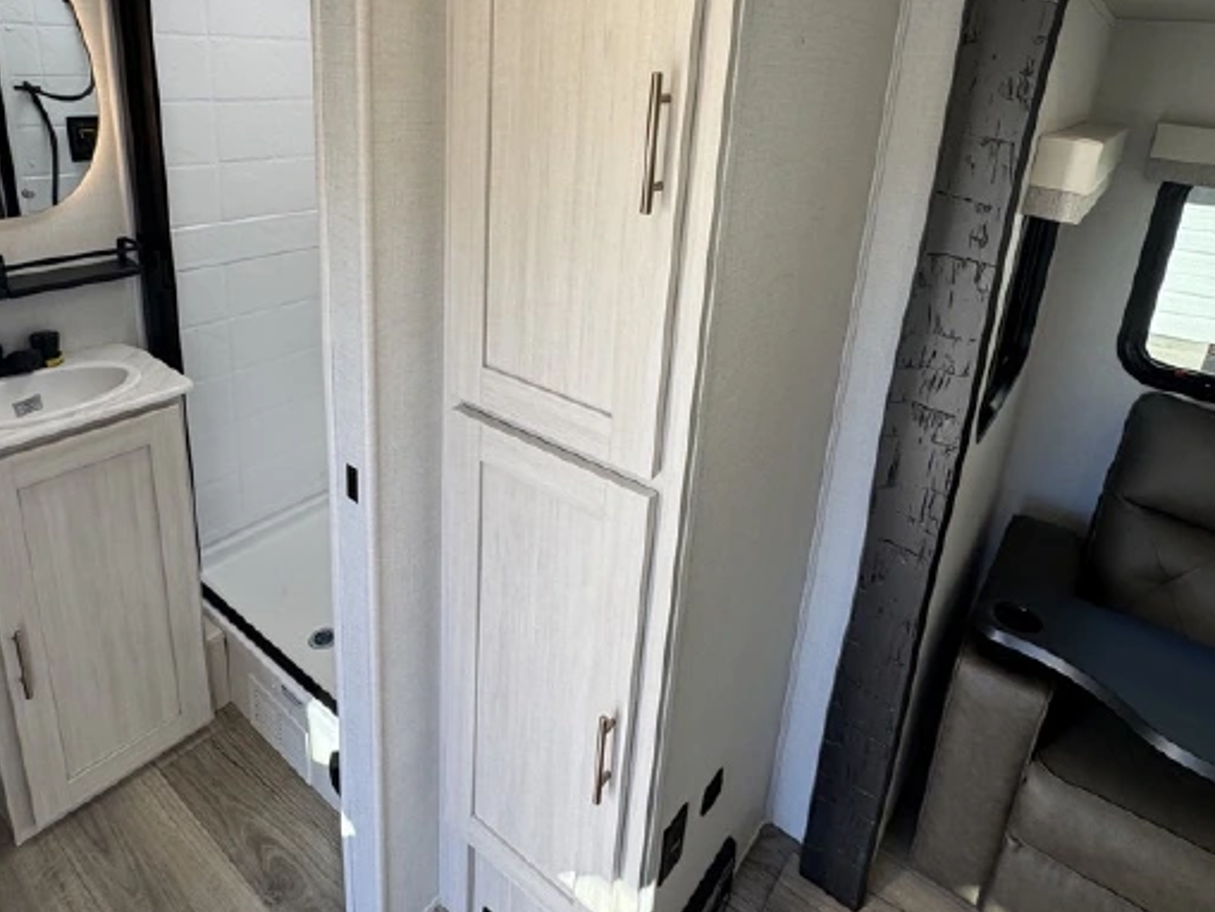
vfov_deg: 59.0
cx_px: 599
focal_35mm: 22
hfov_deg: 76.4
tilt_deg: -17.1
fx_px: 772
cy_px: 270
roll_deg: -3.4
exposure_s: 1/157
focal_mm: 2.22
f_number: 2.2
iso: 40
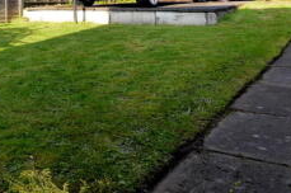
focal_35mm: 43
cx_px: 11
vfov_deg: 29.2
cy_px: 3
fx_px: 347
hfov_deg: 40.7
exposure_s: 1/125
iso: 100
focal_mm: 10
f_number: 5.6
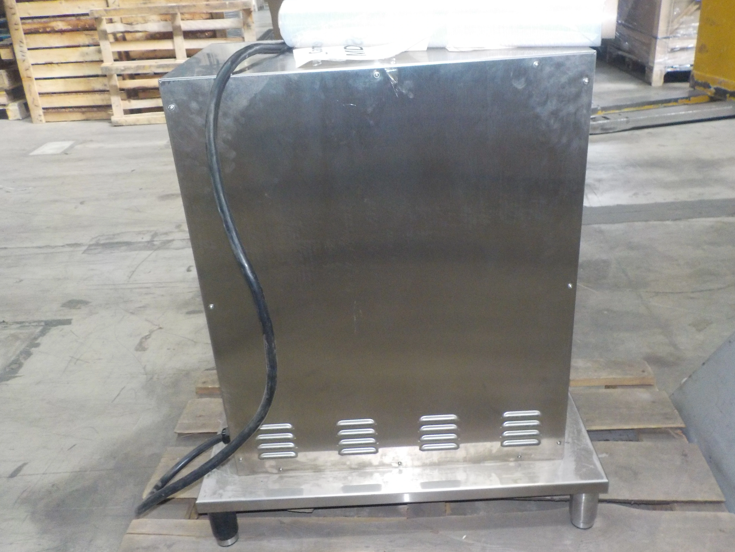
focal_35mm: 30
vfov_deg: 46.8
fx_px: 637
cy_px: 276
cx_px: 368
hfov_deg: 60.0
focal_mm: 4.1
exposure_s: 1/30
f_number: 3.3
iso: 450
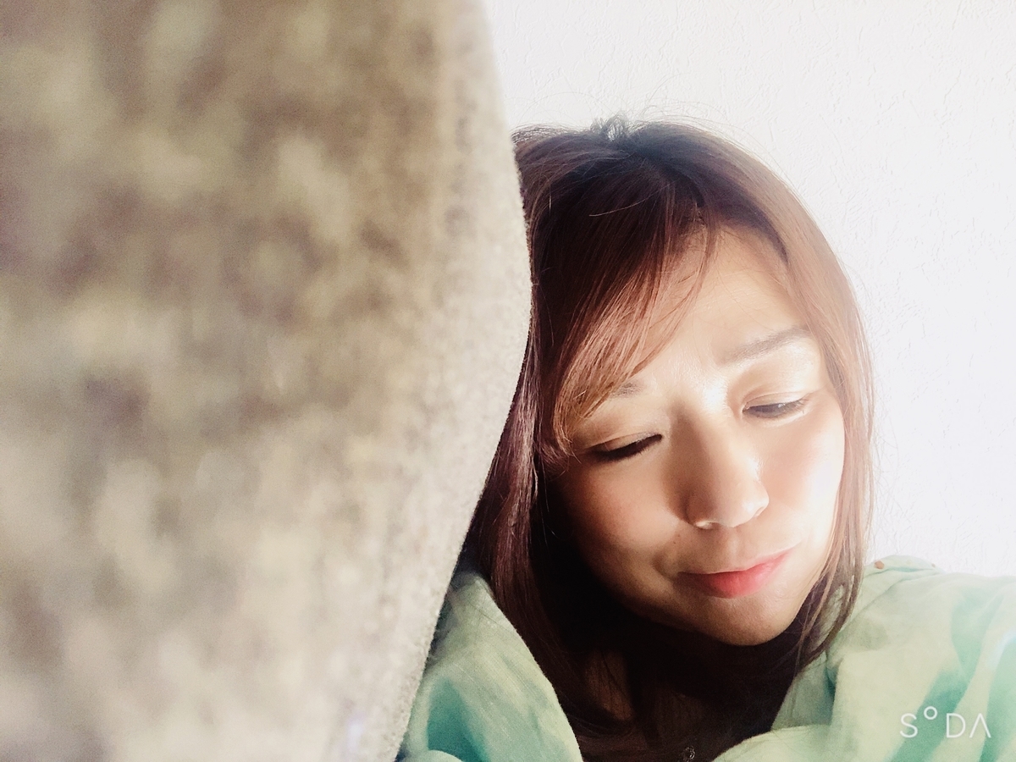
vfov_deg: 44.2
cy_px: 381
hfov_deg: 56.8
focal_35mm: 32
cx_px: 508
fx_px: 939
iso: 100
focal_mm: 2.87
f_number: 2.2
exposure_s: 1/30
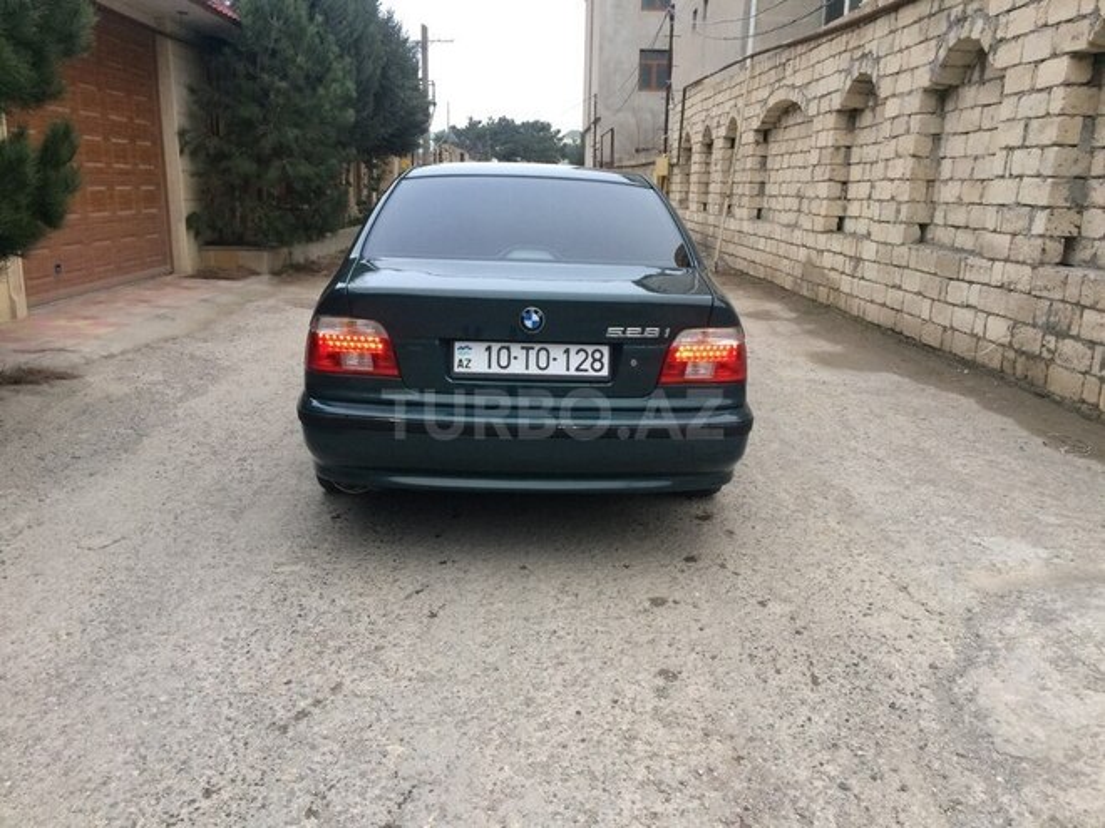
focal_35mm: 29
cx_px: 552
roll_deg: -0.1
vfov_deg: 48.2
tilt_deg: -13.4
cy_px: 414
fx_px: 926
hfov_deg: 61.7
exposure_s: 1/33
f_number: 2.2
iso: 64
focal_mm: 4.15
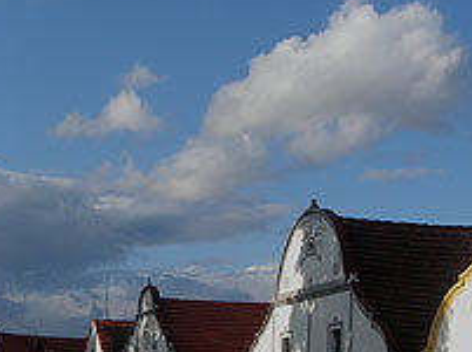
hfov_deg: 23.0
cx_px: 291
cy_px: 205
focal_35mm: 85
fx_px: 1157
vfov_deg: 17.3
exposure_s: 1/1000
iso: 50
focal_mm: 6.3
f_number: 4
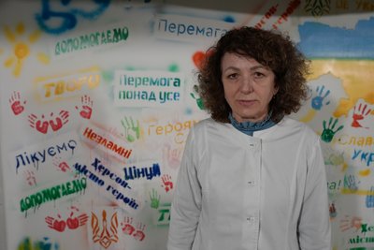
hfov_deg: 63.6
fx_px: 301
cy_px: 125
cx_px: 187
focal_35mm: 29
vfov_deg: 45.0
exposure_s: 1/160
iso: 4000
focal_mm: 29
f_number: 4
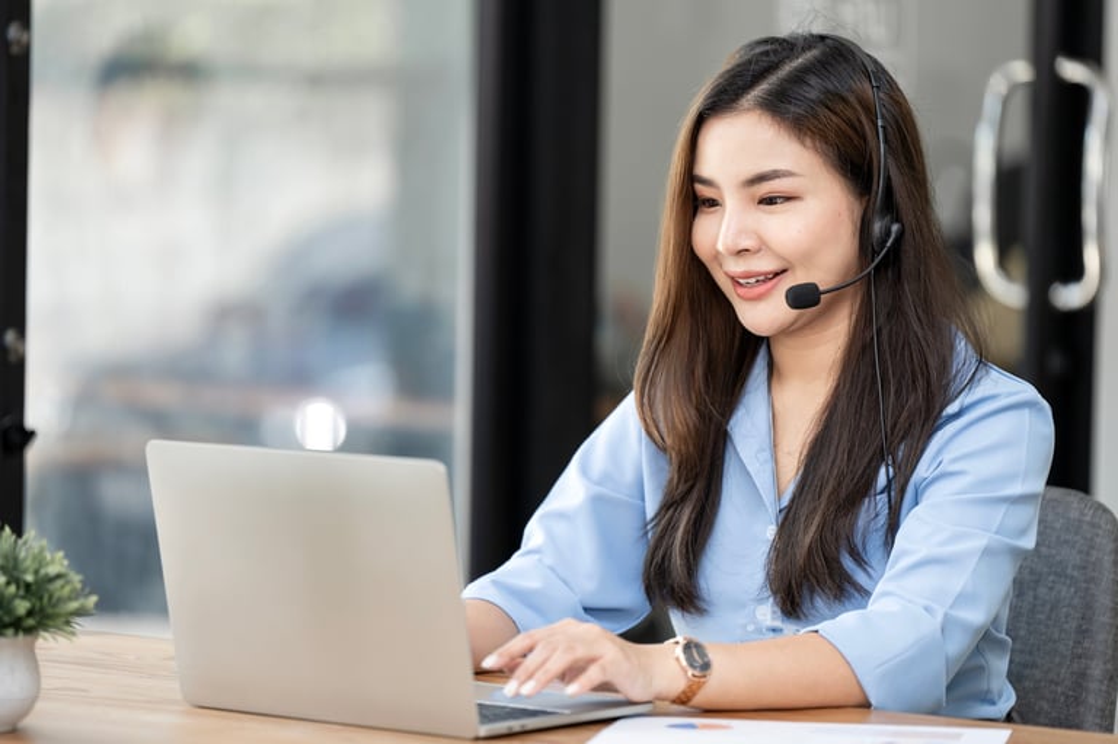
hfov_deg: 12.7
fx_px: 5028
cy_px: 372
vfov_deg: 8.5
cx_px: 559
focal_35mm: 162
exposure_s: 1/125
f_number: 2.8
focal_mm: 162
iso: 320
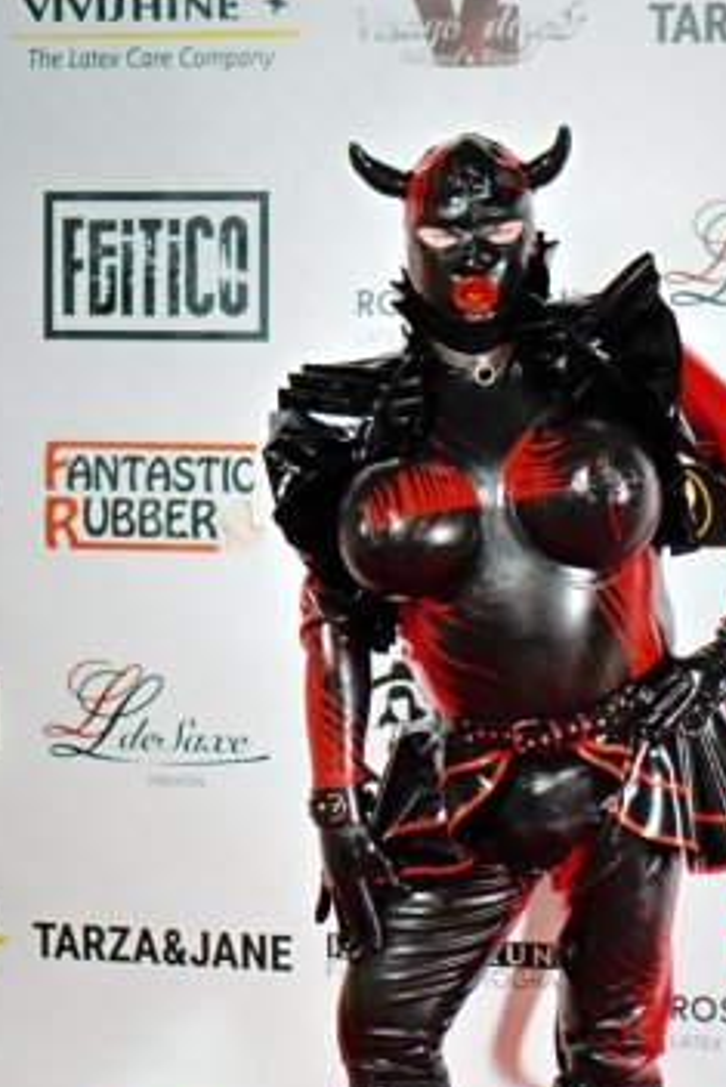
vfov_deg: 17.7
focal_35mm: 115
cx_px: 485
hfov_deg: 11.9
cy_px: 732
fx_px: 3475
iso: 800
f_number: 2
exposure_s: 1/500
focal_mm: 50
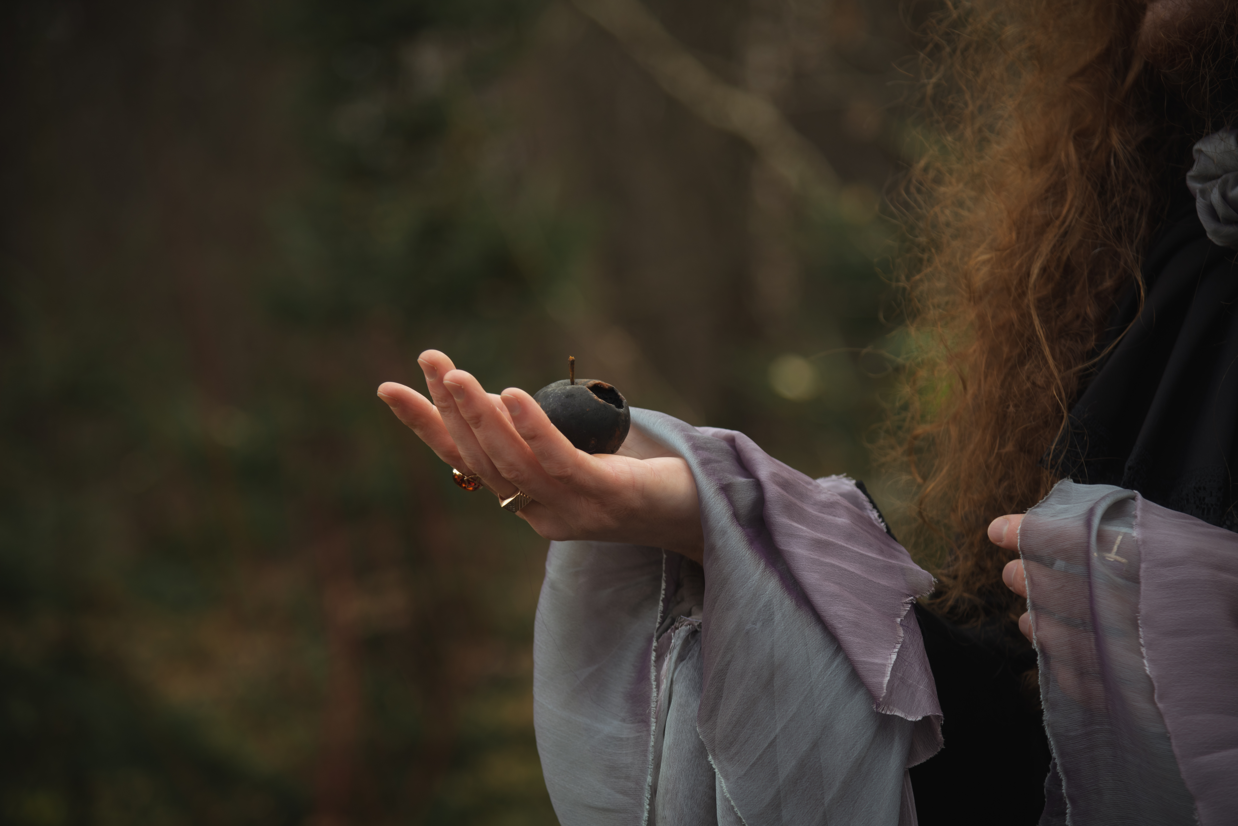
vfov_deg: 11.4
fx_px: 4126
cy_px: 413
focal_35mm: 120
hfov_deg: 17.1
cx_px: 619
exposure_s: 1/250
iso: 160
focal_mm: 120
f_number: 4
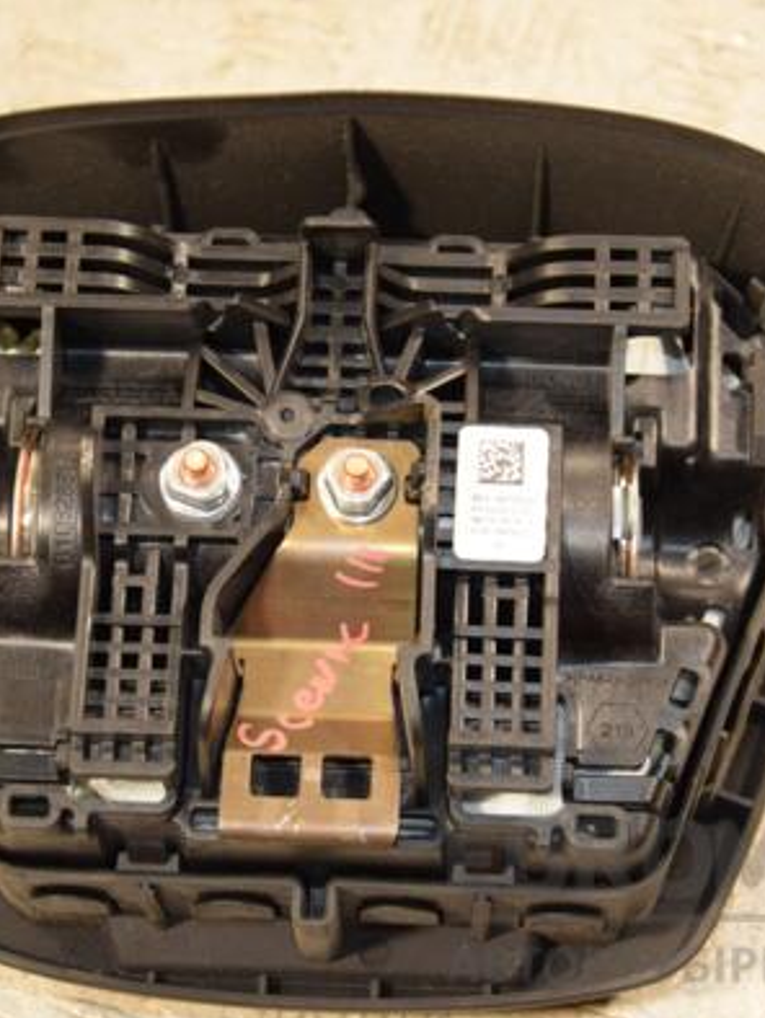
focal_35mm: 99
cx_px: 398
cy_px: 514
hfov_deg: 15.0
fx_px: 2906
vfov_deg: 19.9
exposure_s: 1/200
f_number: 4.8
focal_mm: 45
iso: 800
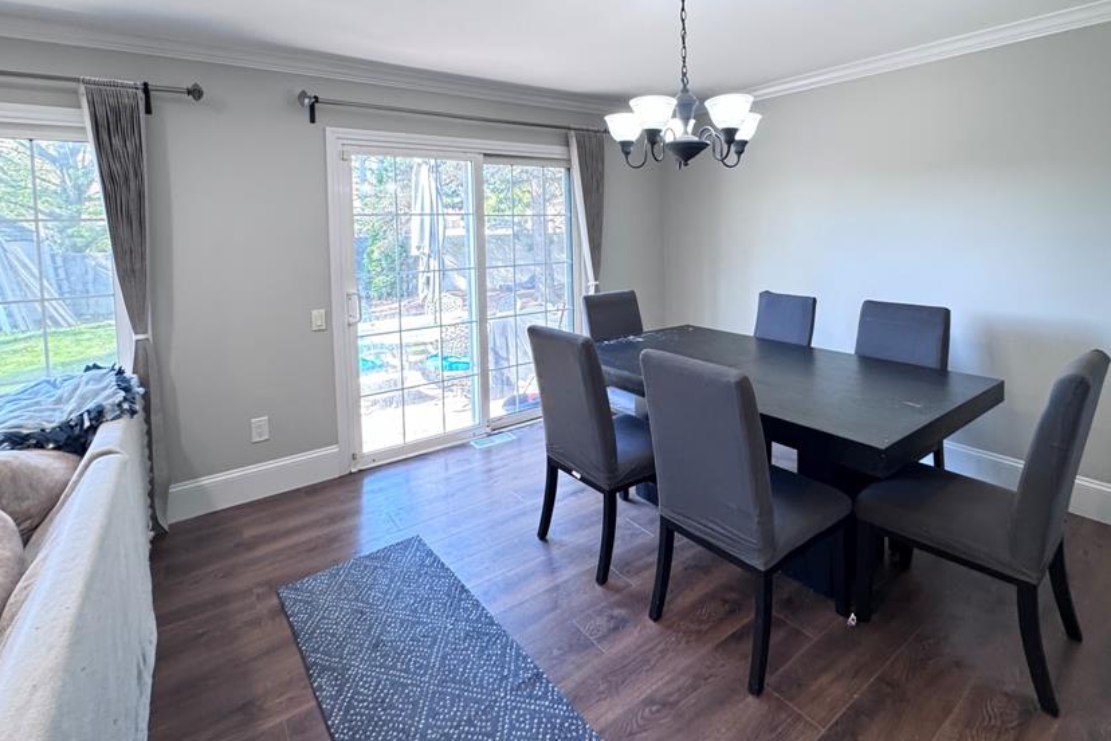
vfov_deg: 65.6
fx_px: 555
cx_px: 598
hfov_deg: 89.8
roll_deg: +2.1
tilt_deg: -3.8
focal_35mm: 18
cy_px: 247
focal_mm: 2.22
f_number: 2.2
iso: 250
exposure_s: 1/60
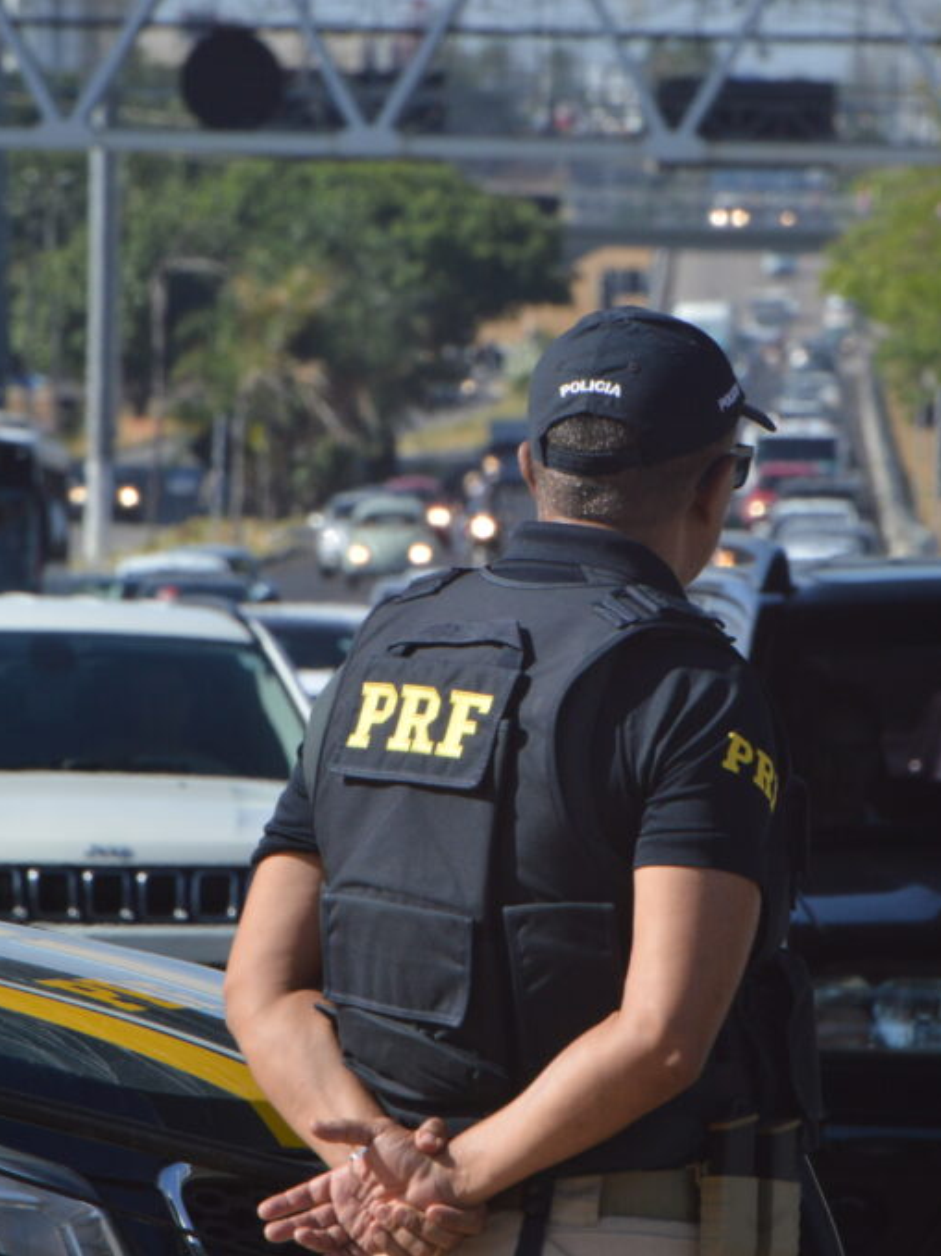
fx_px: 21283
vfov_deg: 3.4
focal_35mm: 587
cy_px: 628
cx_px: 553
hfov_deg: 2.5
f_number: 20
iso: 400
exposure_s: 1/250
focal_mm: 270
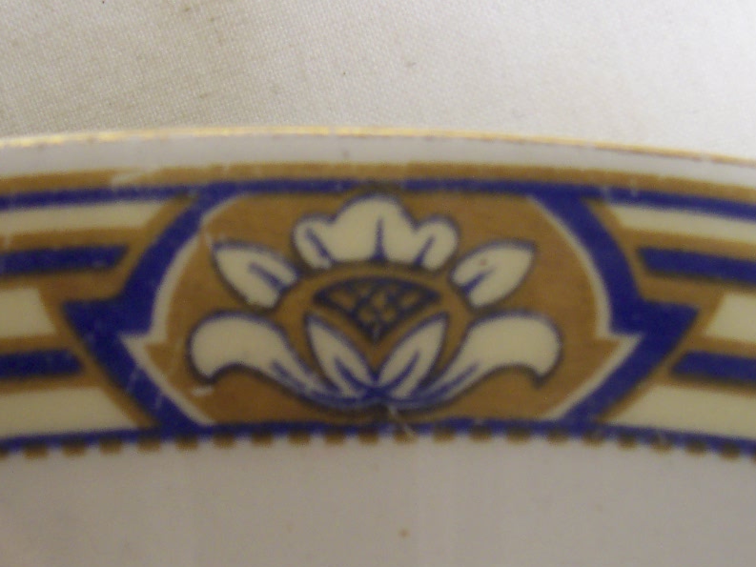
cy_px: 337
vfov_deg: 26.1
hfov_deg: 34.3
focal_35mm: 56
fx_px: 1223
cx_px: 336
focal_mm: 5.6
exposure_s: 1/45
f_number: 2.8
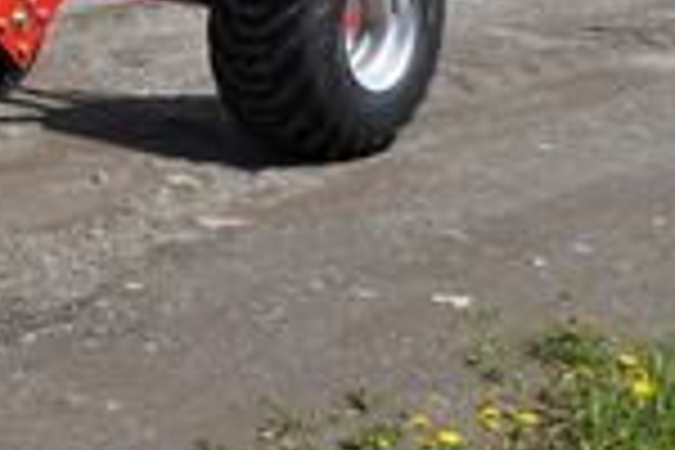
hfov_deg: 16.8
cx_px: -351
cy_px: -248
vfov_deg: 11.8
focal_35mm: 110
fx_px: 2062
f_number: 11
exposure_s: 1/250
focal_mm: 22
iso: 200
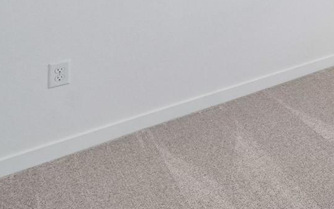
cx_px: 464
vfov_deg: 23.0
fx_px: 410
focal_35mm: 45
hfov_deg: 31.0
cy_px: -108
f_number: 8
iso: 800
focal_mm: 10
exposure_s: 1/60
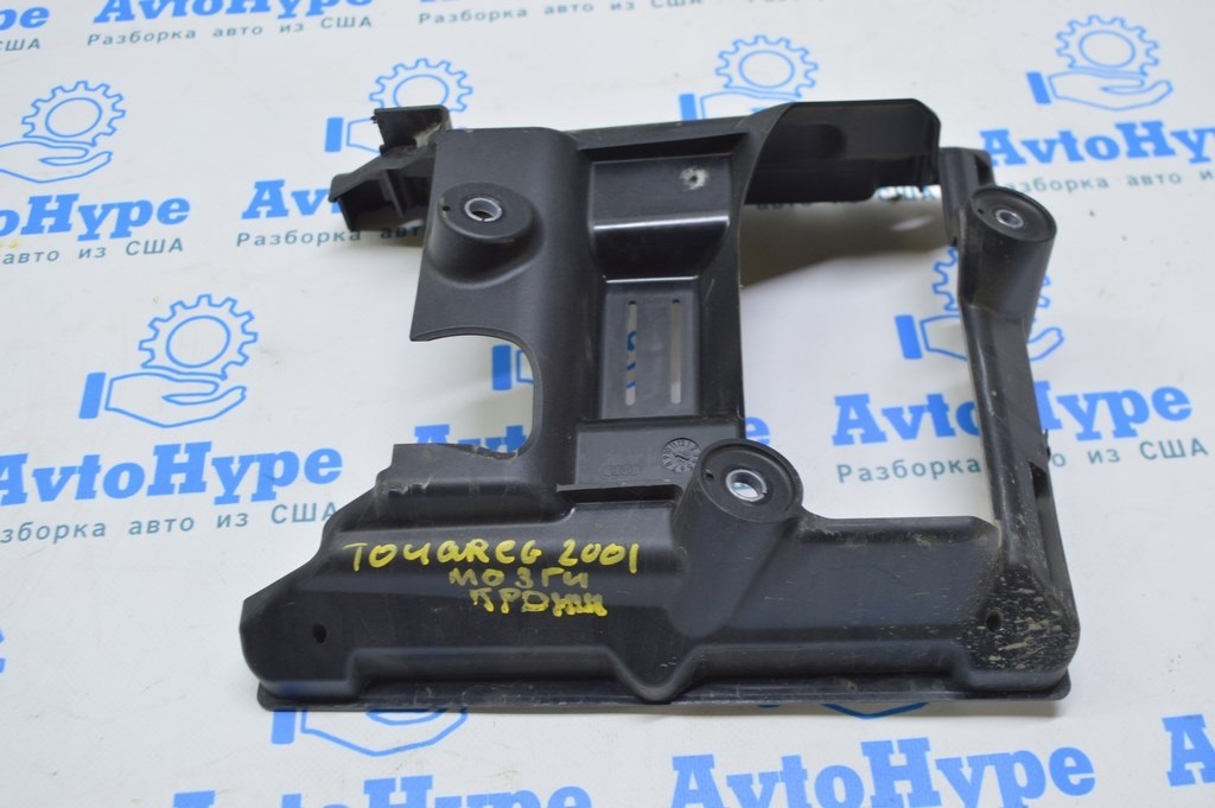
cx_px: 608
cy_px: 404
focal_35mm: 38
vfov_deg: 35.4
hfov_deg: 51.3
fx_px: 1265
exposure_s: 1/20
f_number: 5.6
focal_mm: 25
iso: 400
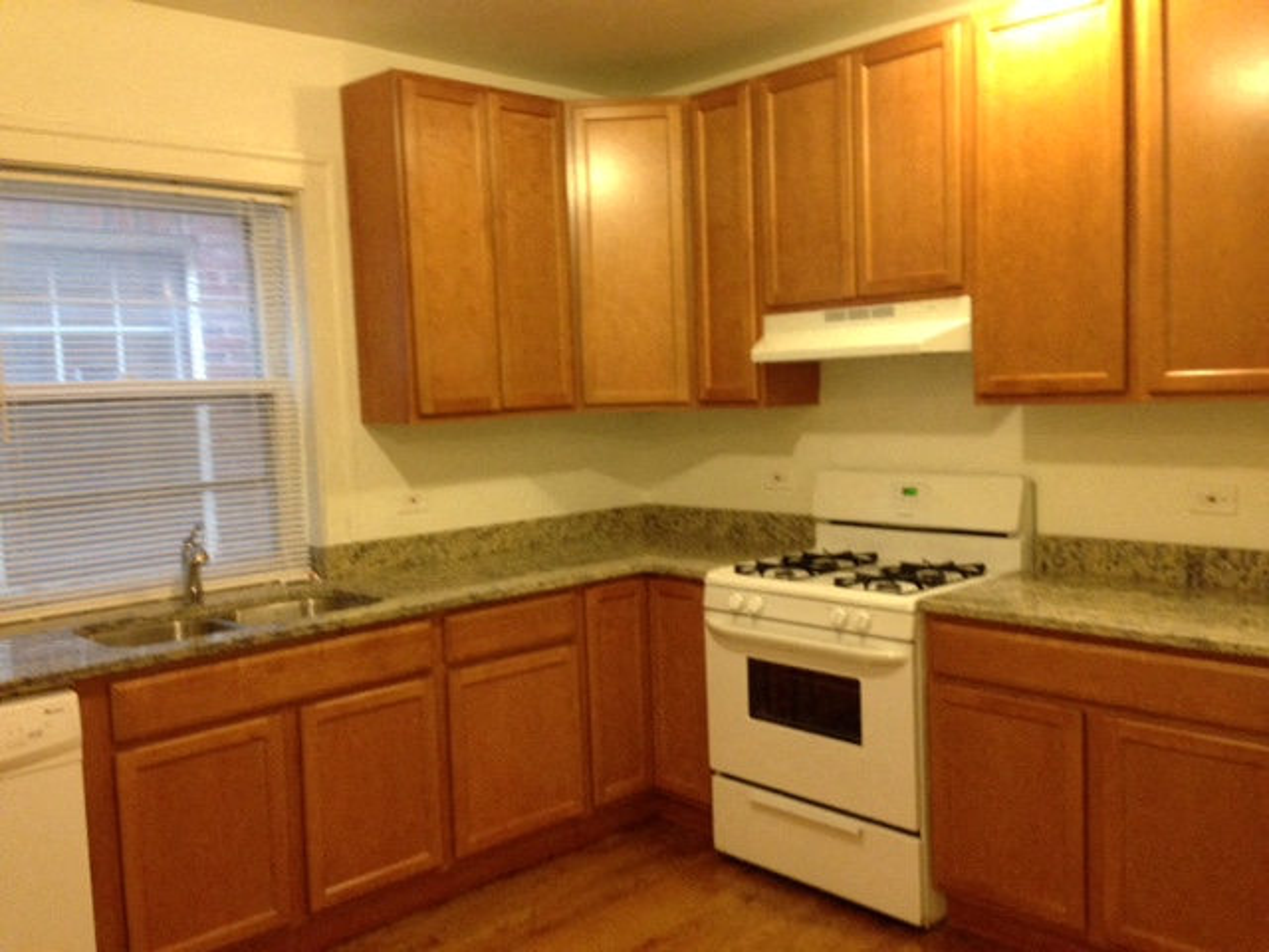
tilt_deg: -5.0
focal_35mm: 33
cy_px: 476
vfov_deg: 42.9
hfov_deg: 55.4
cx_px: 634
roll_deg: +0.7
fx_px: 1210
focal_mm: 4.12
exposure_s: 1/20
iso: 250
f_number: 2.4
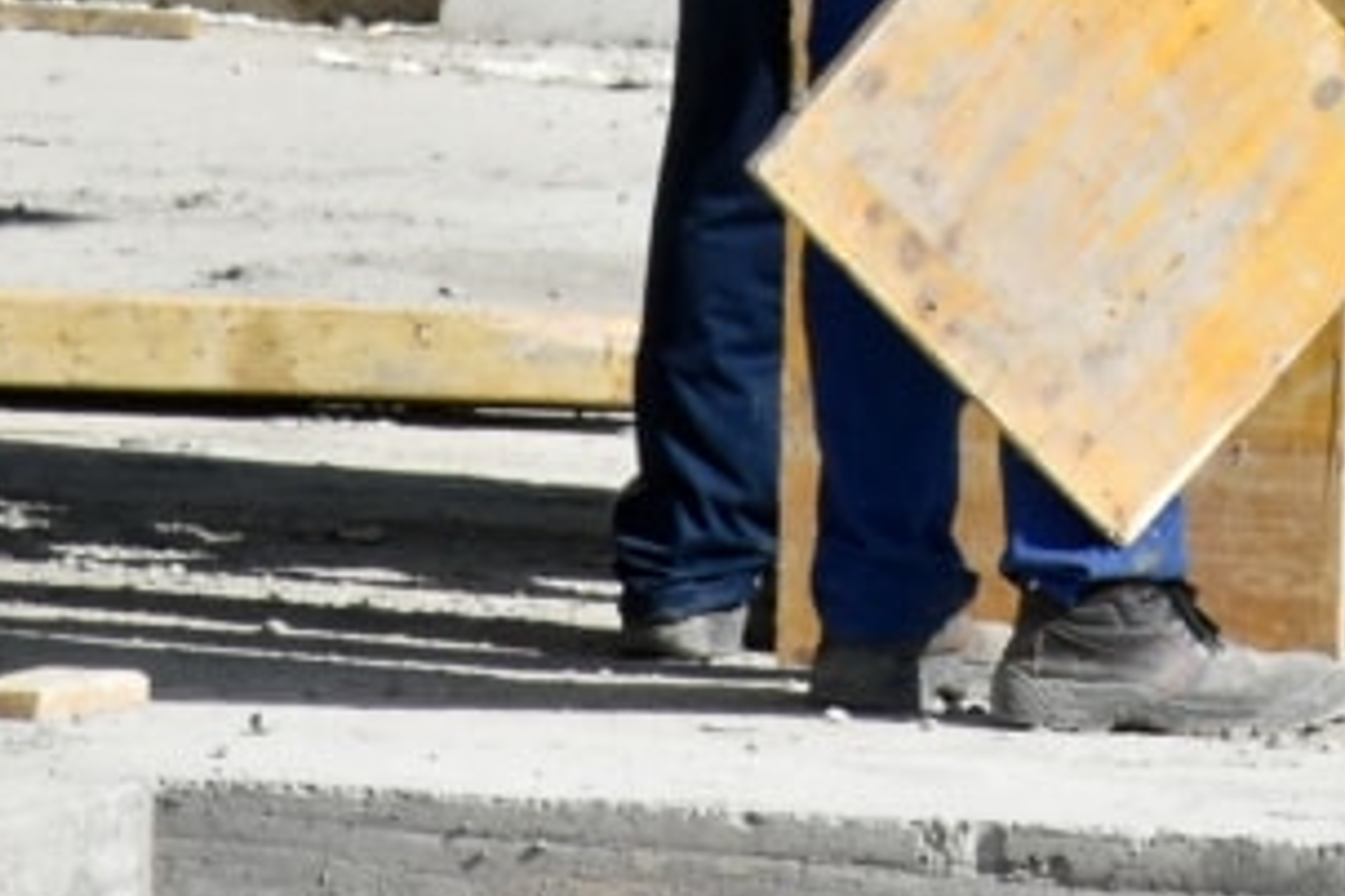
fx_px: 66647
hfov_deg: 1.2
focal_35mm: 1784
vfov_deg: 0.8
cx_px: 1043
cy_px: -741
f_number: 20
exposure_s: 1/500
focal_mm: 300
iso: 1250
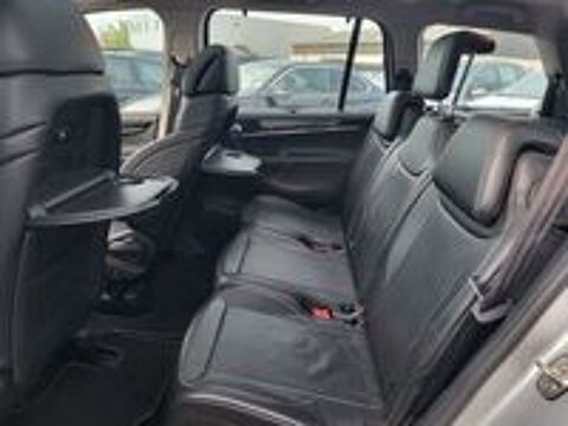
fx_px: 427
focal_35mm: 26
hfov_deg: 67.3
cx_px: 284
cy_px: 213
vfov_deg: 53.1
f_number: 1.8
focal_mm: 5.4
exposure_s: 1/50
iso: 320
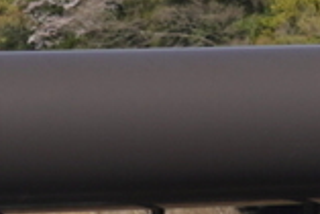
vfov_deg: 6.7
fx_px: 1637
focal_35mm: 184
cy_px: -438
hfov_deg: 11.0
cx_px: -14
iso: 100
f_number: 10
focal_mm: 16
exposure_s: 1/250
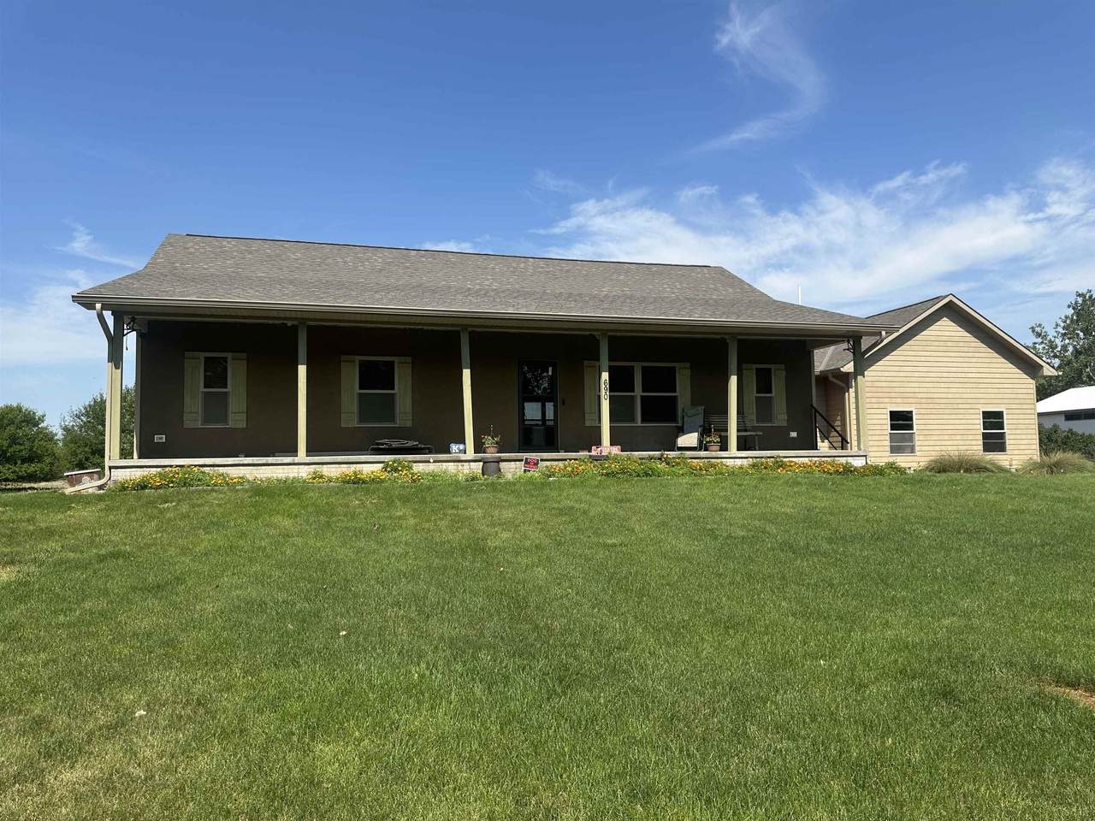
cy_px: 410
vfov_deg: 56.8
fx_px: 759
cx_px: 548
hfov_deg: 71.6
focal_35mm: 24
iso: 80
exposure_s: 1/3861
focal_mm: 6.86
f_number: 1.78
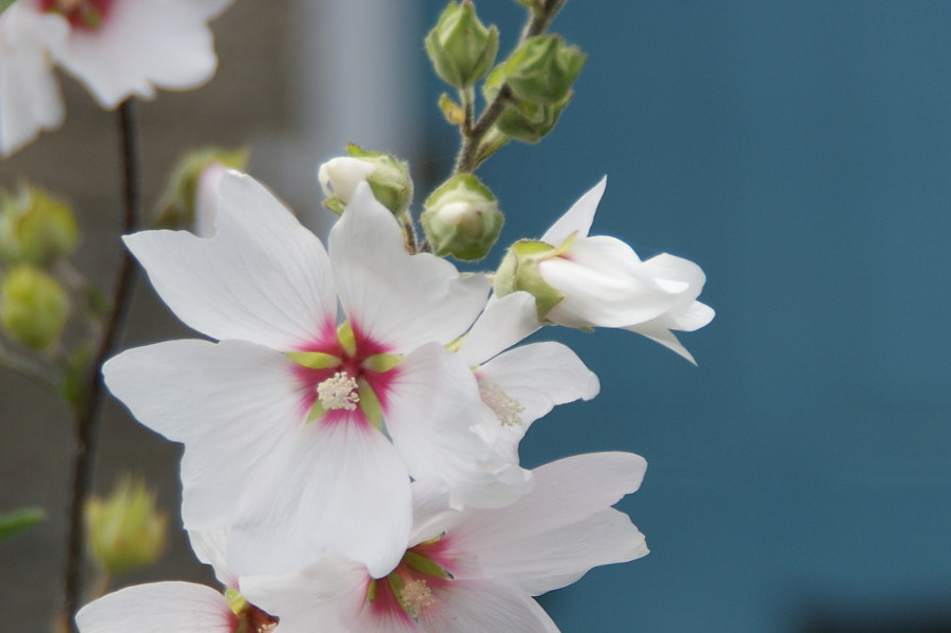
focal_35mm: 409
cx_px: 559
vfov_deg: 3.4
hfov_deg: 5.0
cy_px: 626
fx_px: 10800
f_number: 5.6
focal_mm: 120
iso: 100
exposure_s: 1/400
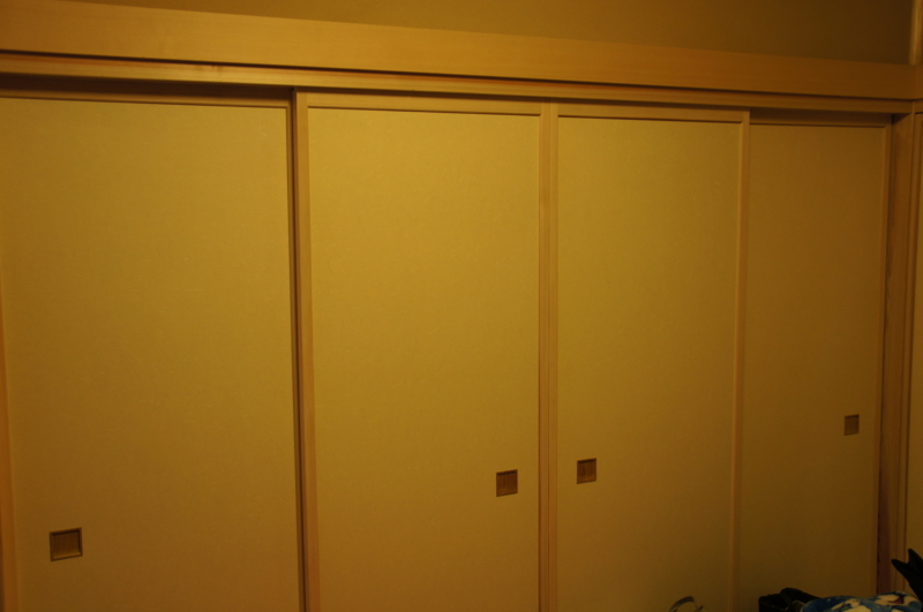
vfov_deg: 35.4
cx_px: 462
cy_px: 306
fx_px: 960
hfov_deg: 51.3
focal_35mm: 38
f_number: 4
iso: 250
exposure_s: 1/40
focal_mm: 25
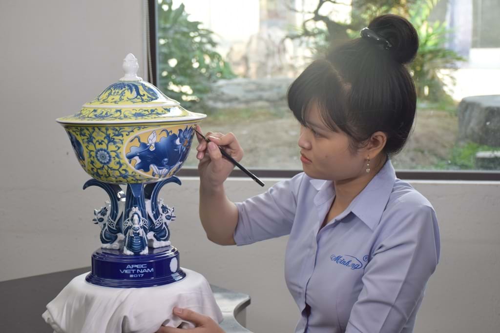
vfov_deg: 18.9
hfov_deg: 28.1
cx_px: 250
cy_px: 166
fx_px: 1000
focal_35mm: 72
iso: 400
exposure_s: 1/125
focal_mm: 48
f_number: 5.6
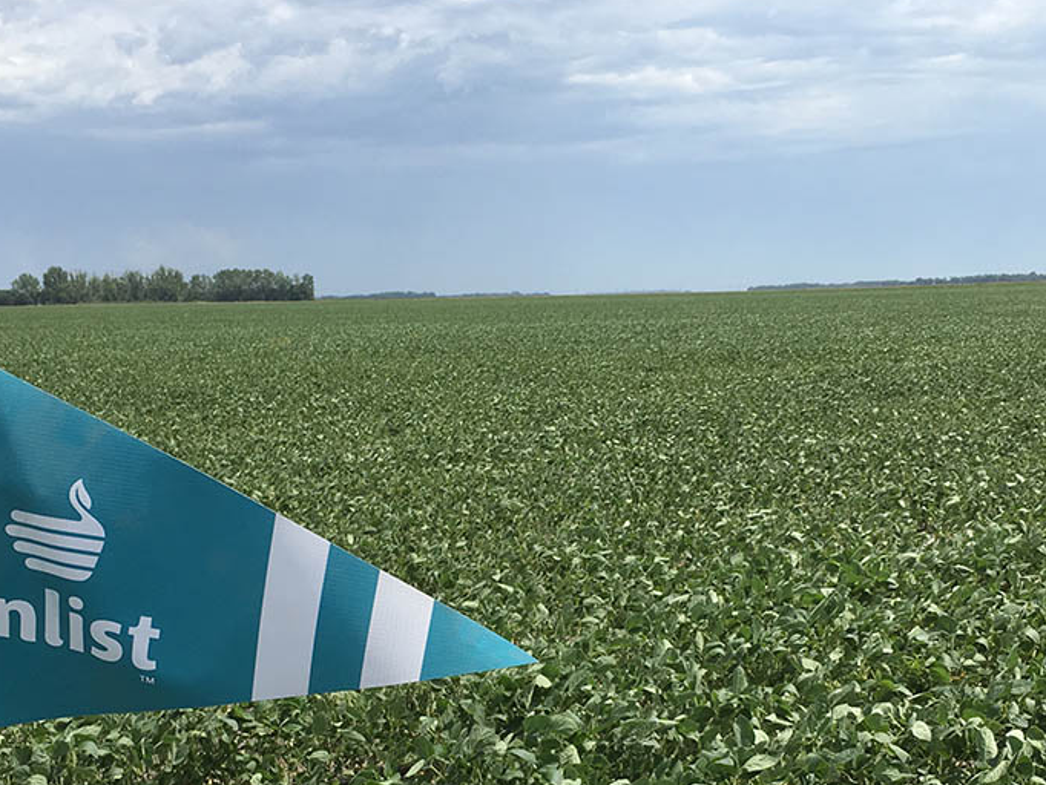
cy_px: 659
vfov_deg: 27.8
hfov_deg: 37.5
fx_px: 1542
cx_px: 520
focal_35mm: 51
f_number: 2.2
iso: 25
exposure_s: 1/2079
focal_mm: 4.15
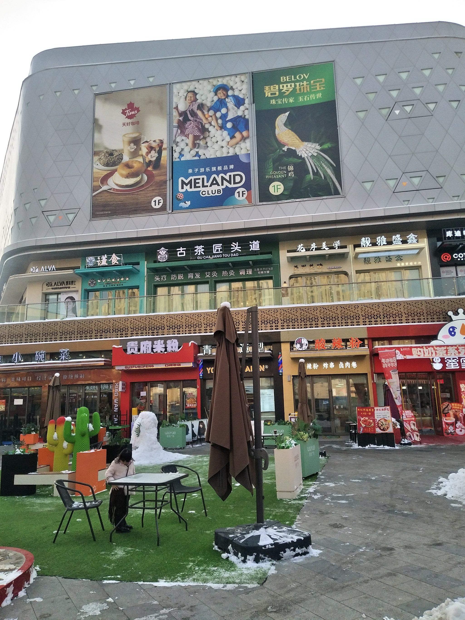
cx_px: 232
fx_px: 466
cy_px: 310
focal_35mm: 26
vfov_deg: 67.3
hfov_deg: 53.1
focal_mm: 3.88
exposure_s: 1/1111
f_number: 2
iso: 125
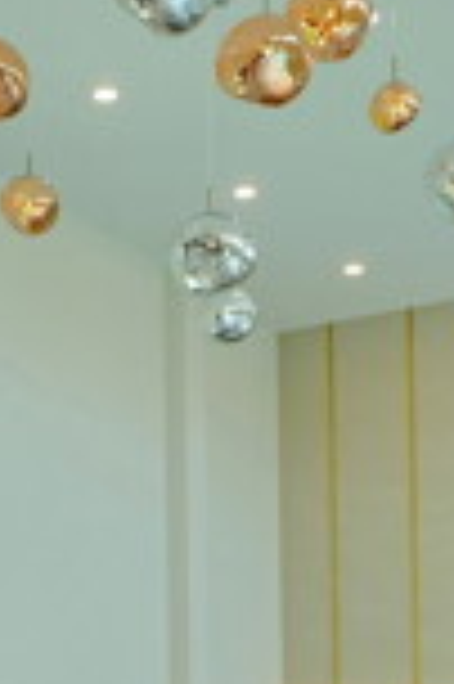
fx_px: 1801
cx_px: 45
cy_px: 855
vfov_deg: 20.0
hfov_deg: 14.2
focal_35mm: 95
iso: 400
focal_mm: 16
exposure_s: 1/170
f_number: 5.6
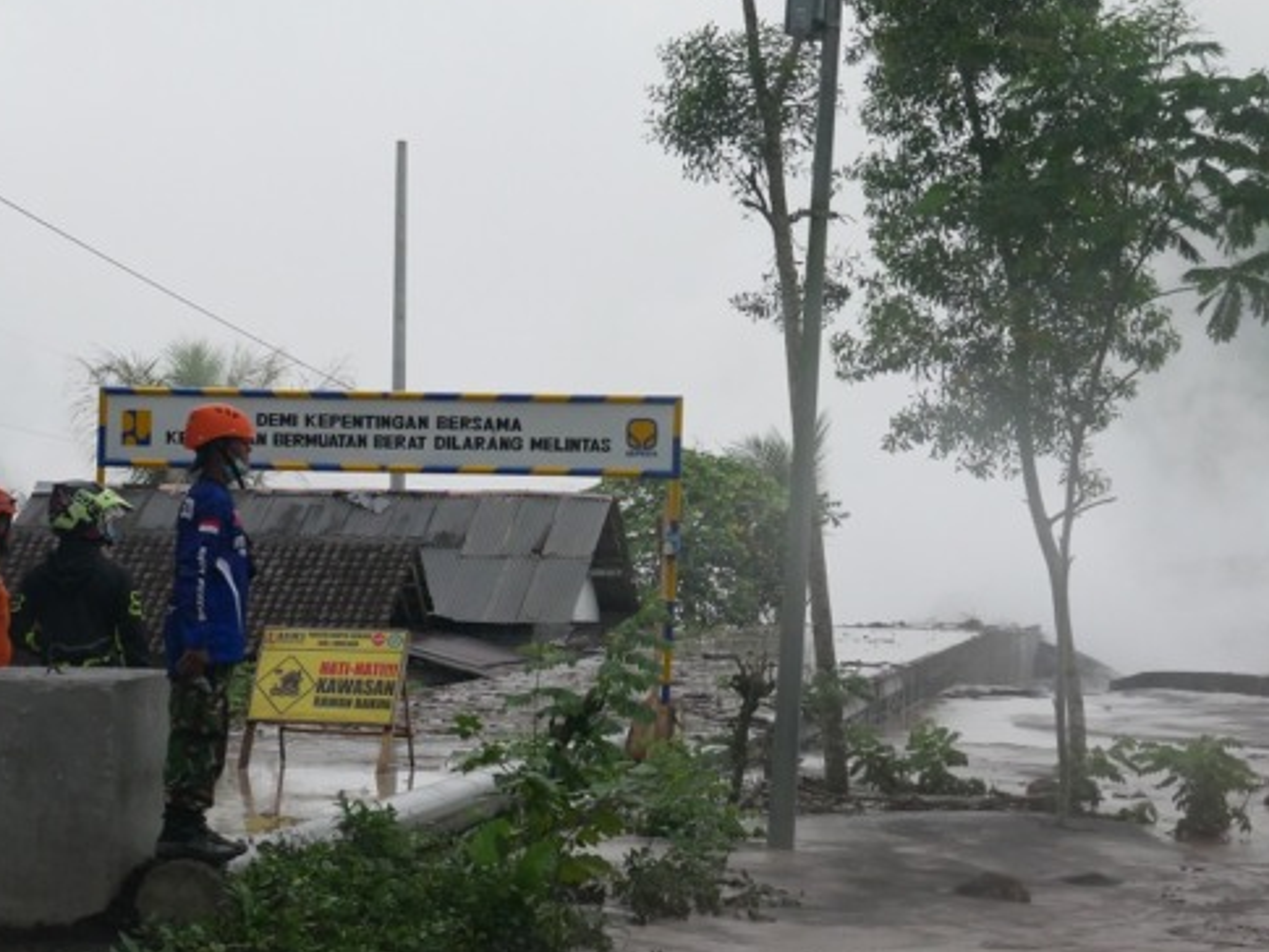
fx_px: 3337
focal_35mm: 91
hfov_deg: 21.5
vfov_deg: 16.2
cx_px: 514
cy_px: 523
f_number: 8
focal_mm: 36
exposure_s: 1/320
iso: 1600
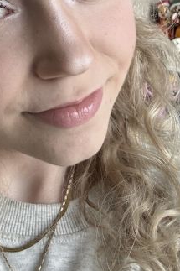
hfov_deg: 23.2
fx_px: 435
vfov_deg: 32.9
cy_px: 34
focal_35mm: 58
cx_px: 49
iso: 80
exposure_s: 1/70
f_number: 1.9
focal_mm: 2.69
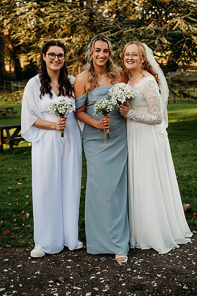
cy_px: 148
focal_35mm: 60
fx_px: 494
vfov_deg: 33.4
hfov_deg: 22.6
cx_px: 98
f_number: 4
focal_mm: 60
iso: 100
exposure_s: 1/320
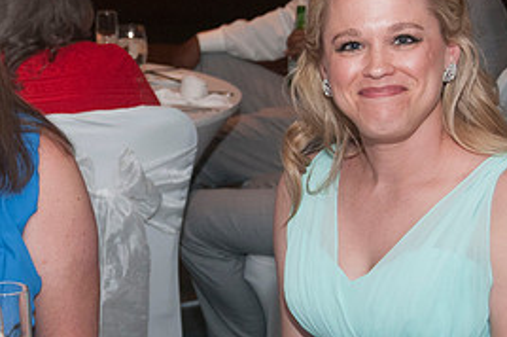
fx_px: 1646
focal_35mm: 117
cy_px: 171
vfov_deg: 11.7
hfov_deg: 17.4
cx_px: 110
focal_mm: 36
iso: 800
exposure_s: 1/60
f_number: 5.6
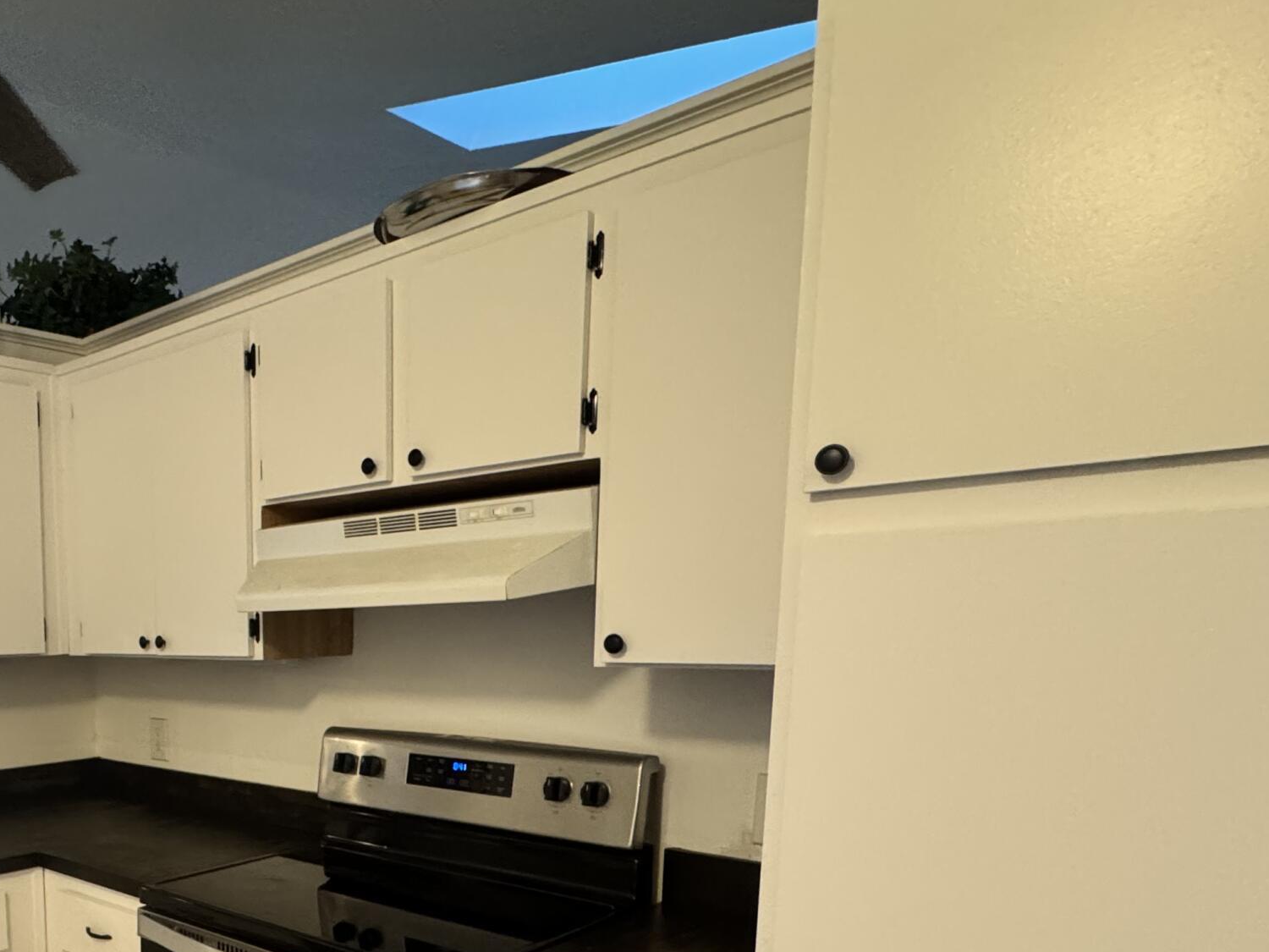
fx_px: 1026
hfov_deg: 56.4
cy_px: 773
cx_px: 173
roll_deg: +0.8
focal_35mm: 28
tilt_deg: -9.5
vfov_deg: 46.9
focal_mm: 2.22
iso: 500
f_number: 2.2
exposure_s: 1/60
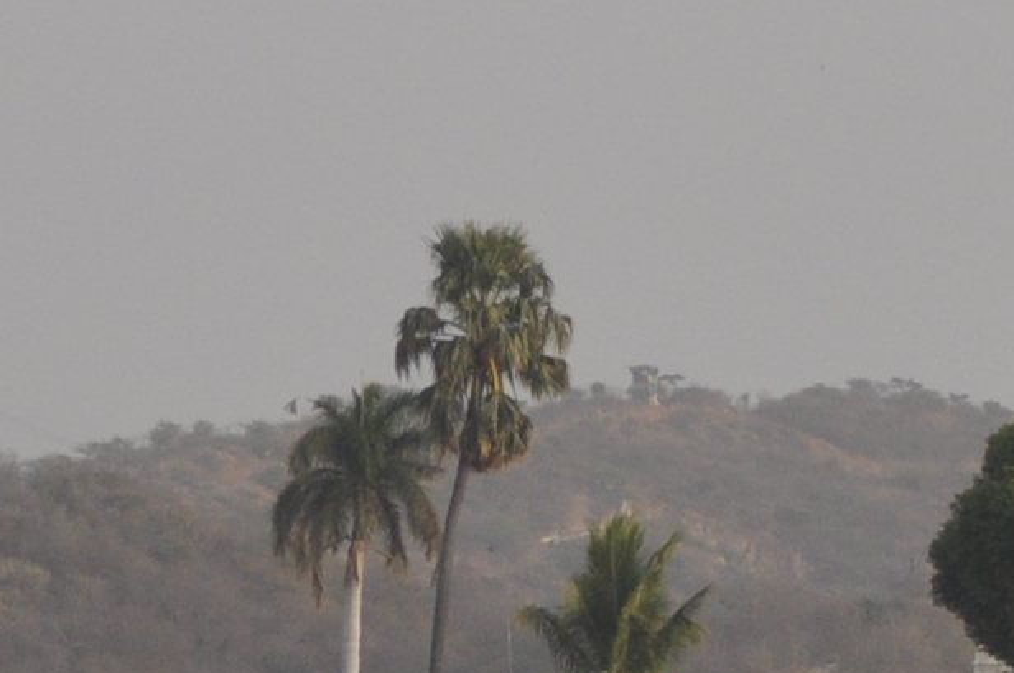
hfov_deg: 3.8
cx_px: 777
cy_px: 582
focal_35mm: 548
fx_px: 15415
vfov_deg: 2.5
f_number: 6.3
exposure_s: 1/640
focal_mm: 70
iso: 400
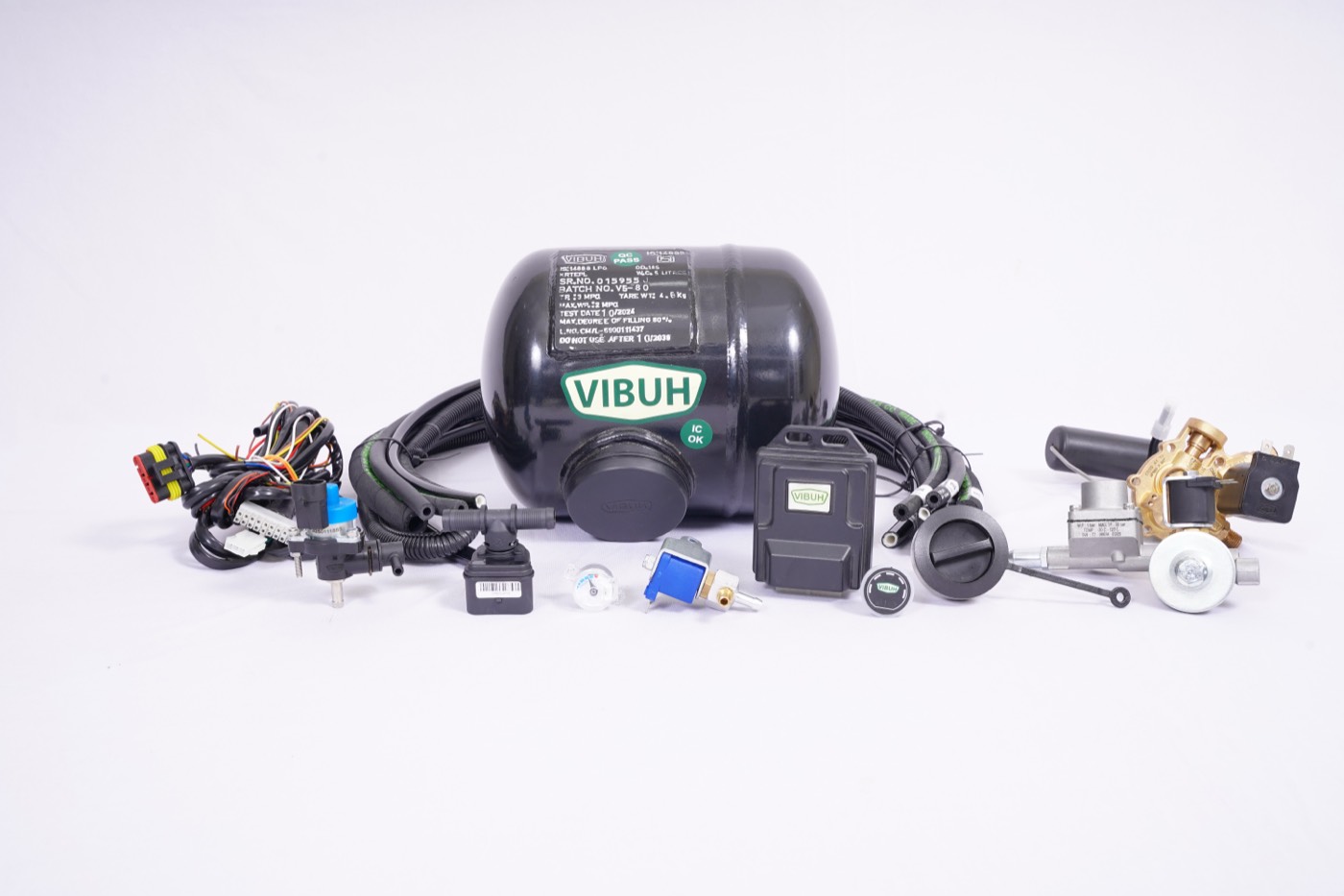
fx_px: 1306
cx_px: 672
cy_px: 448
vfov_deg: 37.8
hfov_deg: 54.4
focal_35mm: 35
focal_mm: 35
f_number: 11
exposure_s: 1/160
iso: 400
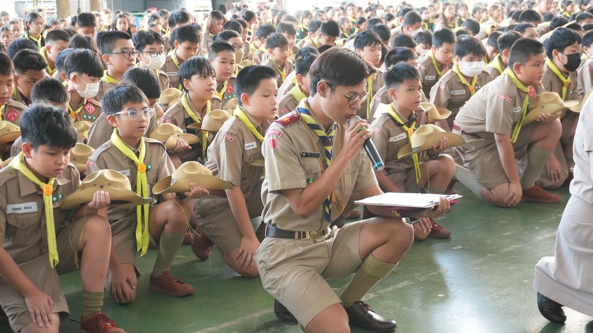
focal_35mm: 62
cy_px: 188
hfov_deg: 34.1
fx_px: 967
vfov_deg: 19.5
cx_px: 296
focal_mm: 39
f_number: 5.6
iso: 1000
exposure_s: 1/50
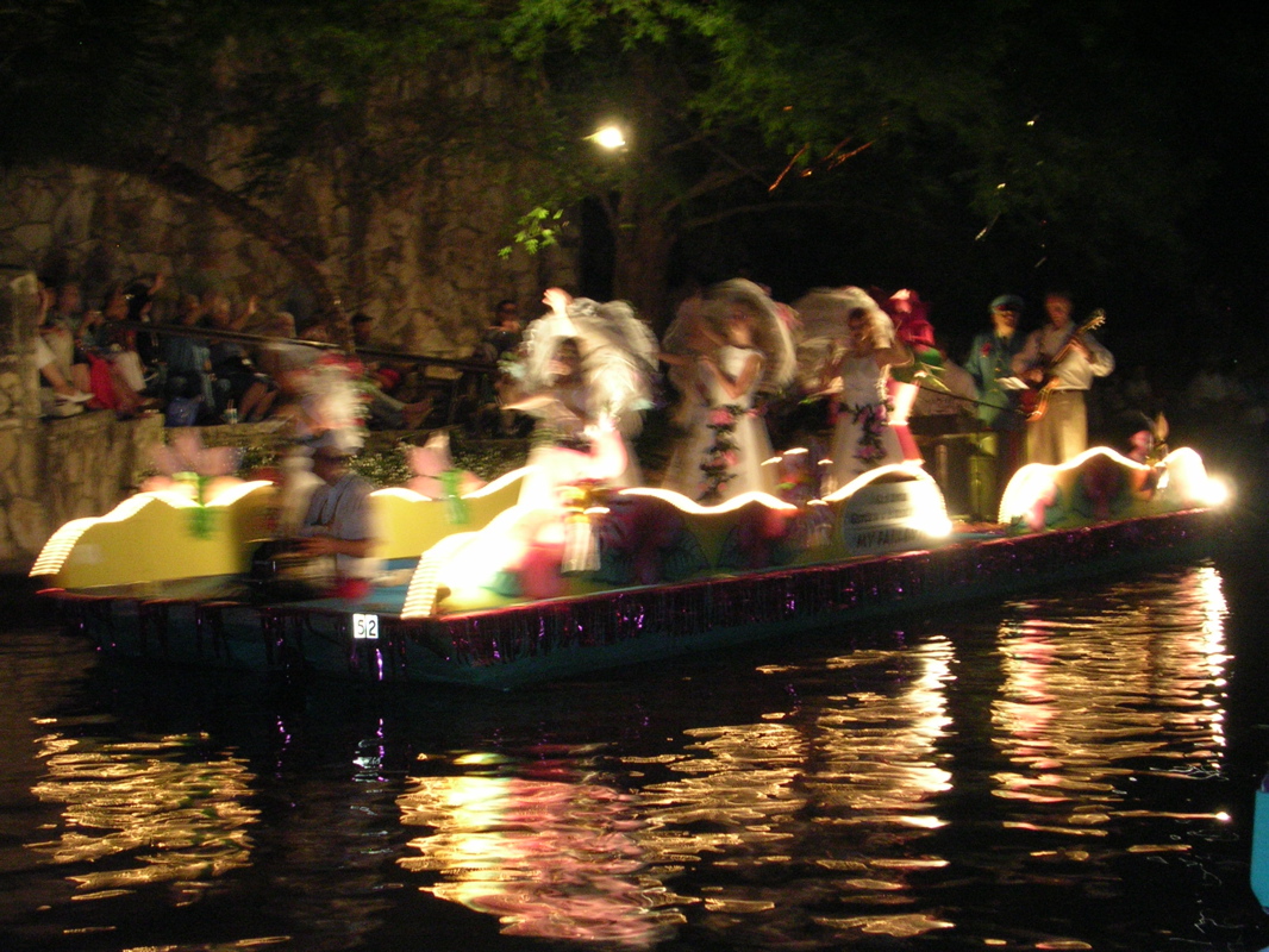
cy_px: 476
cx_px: 634
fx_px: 2310
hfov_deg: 30.7
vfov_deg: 23.3
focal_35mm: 63
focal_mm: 9.6
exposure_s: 1/4.2
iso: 200
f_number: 3.5
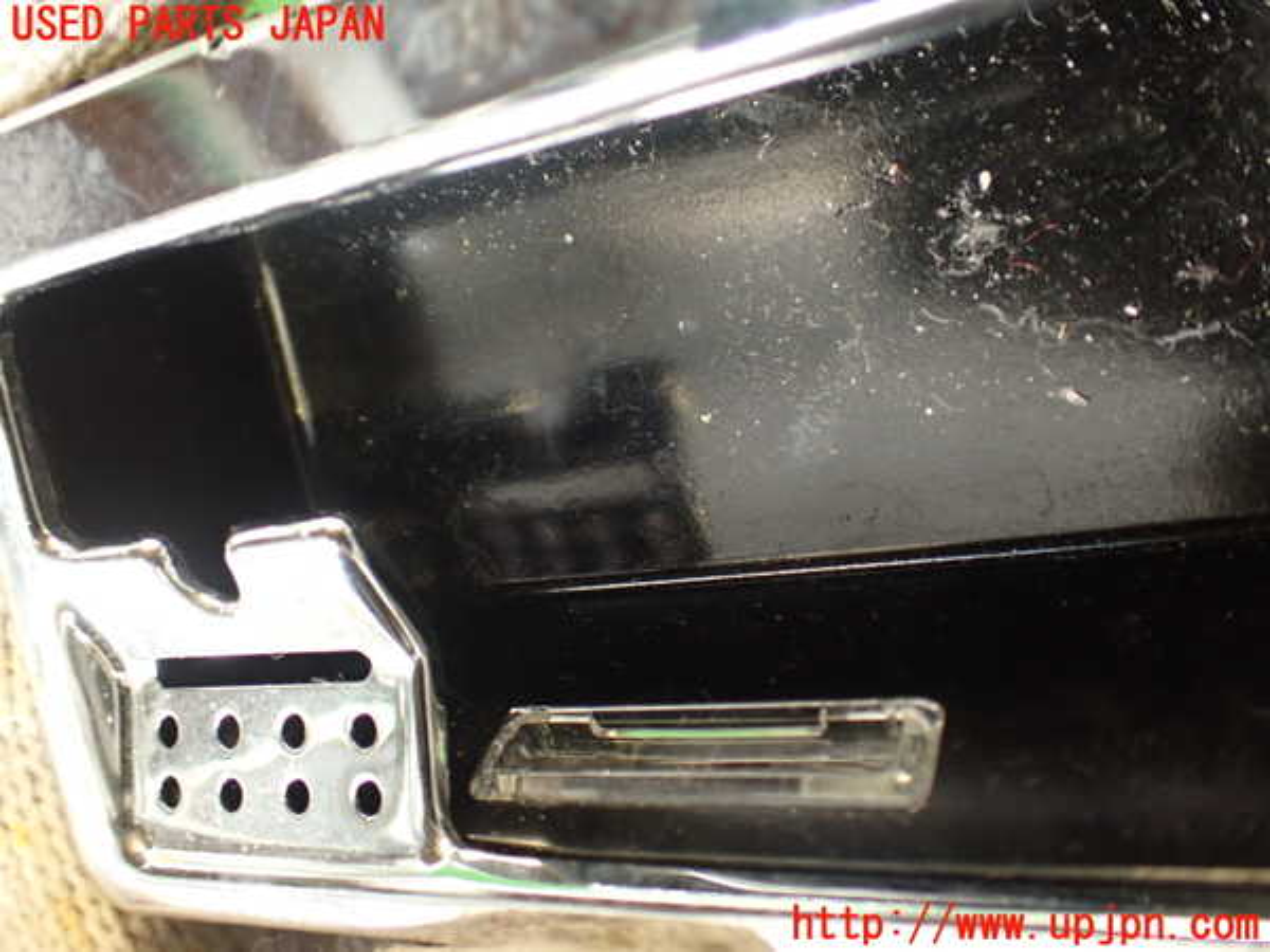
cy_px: 476
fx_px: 1174
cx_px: 635
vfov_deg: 44.2
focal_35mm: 32
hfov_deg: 56.8
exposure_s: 1/30
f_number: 2.4
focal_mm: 5.79
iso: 400
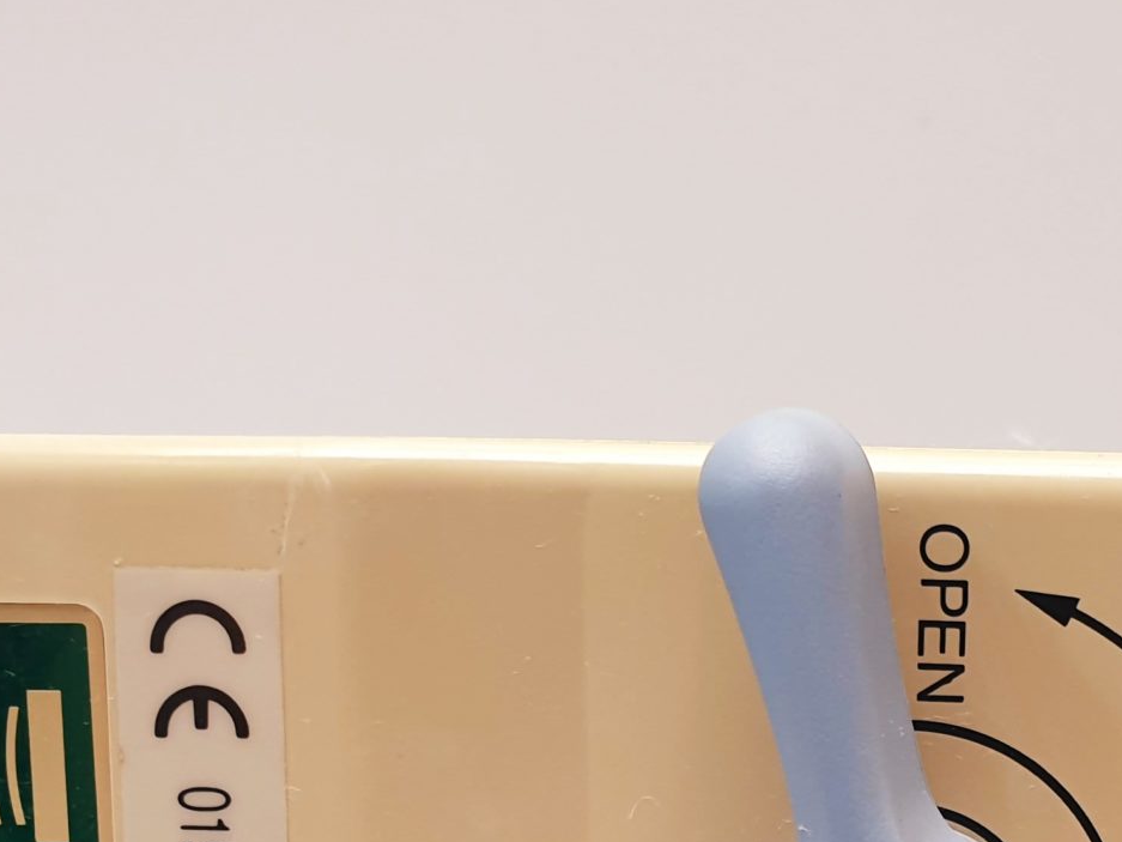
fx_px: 2302
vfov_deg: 19.0
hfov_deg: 26.6
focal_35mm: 71
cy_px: 1135
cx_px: 983
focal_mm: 4.3
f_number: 2.4
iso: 64
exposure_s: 1/50
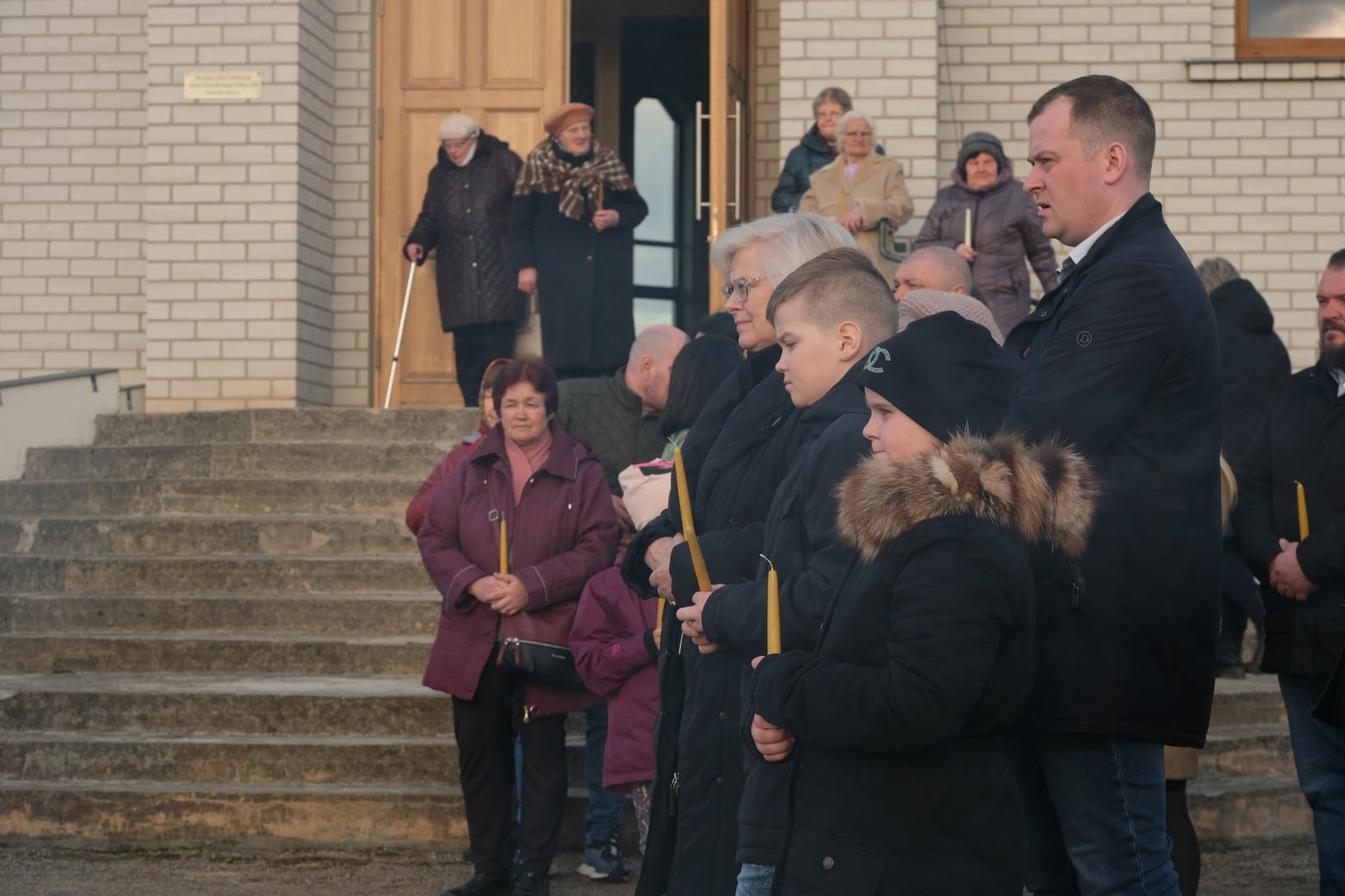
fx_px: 3101
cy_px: 448
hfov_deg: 24.5
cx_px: 672
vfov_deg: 16.5
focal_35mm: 83
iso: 320
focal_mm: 55
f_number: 8
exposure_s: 1/105
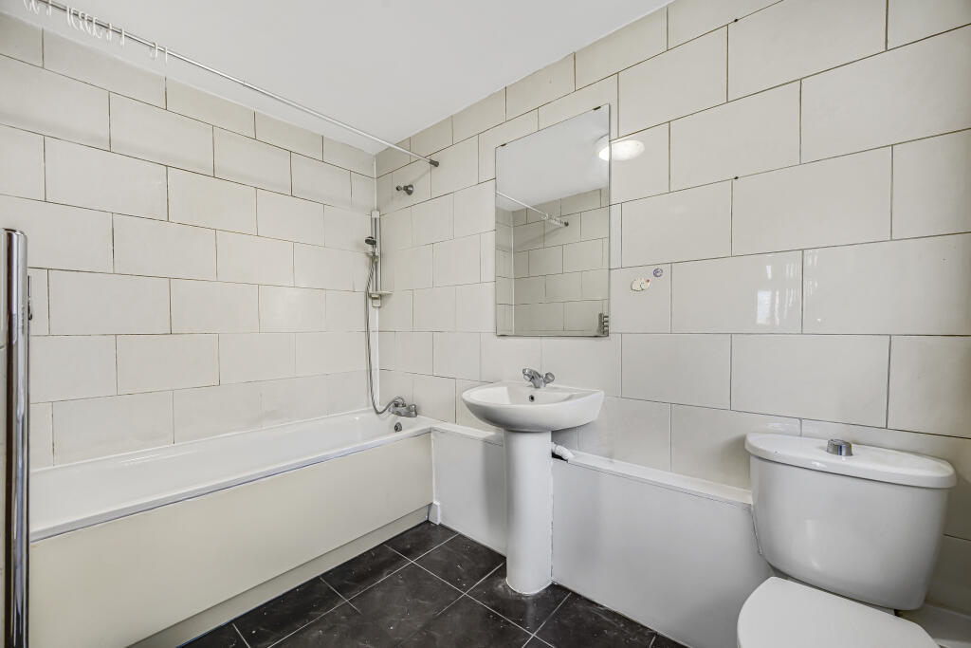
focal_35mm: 14
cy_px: 324
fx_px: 378
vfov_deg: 81.2
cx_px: 486
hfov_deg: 104.2
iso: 140
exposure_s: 1/15
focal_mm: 14
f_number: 8
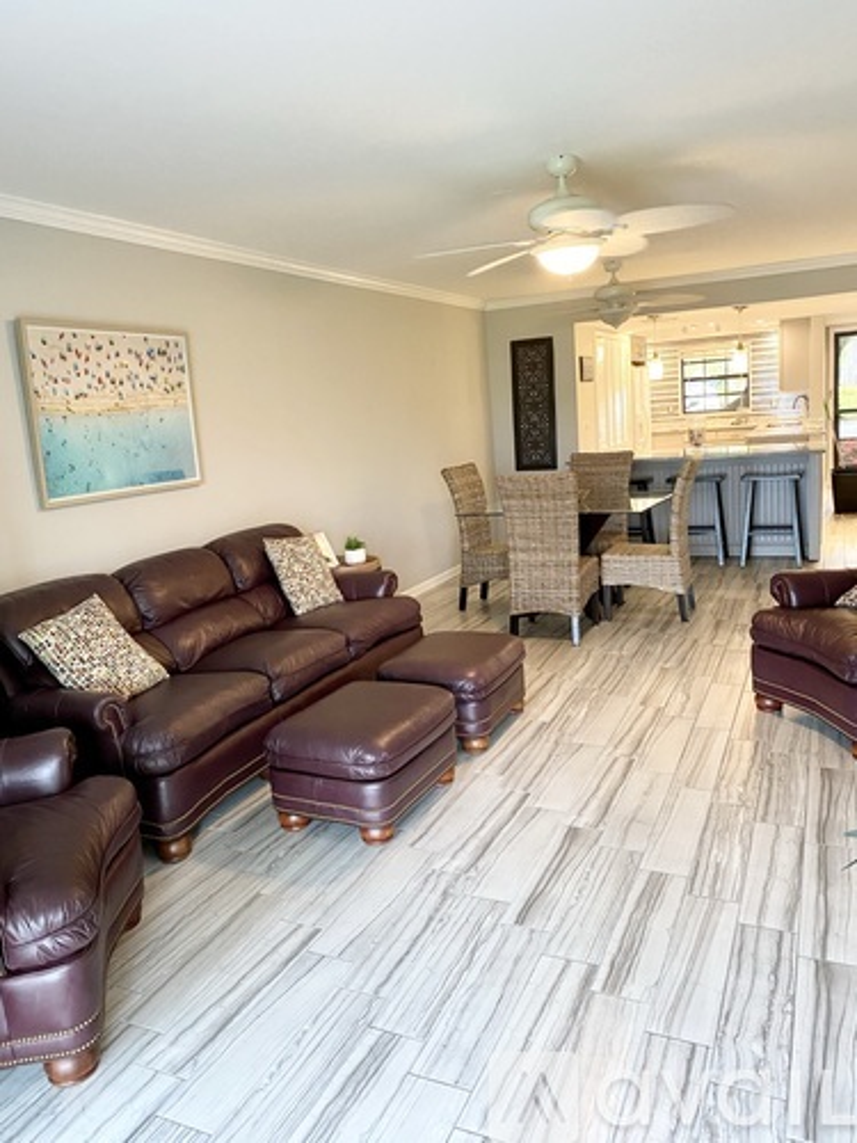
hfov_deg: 53.1
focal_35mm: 26
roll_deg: +4.2
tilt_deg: -10.1
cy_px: 572
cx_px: 428
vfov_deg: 67.3
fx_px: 858
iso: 320
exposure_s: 1/60
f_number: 1.8
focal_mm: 4.25
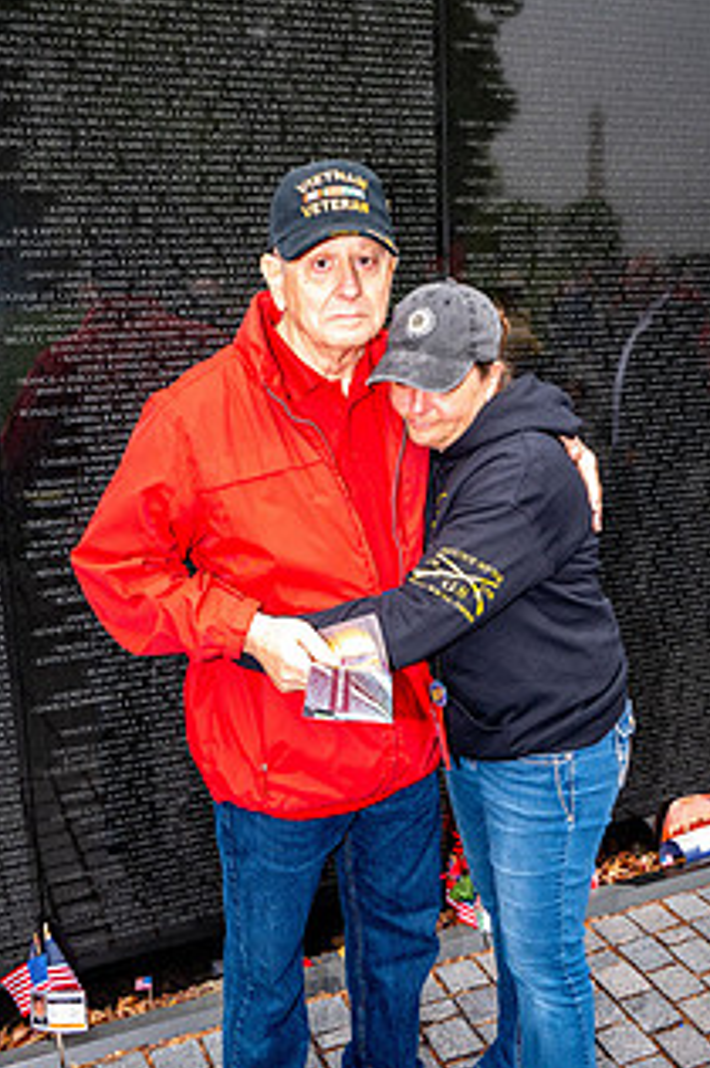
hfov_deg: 35.9
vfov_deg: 51.9
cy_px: 500
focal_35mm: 37
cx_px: 367
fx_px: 1097
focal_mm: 26
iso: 1600
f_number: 8
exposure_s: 1/640
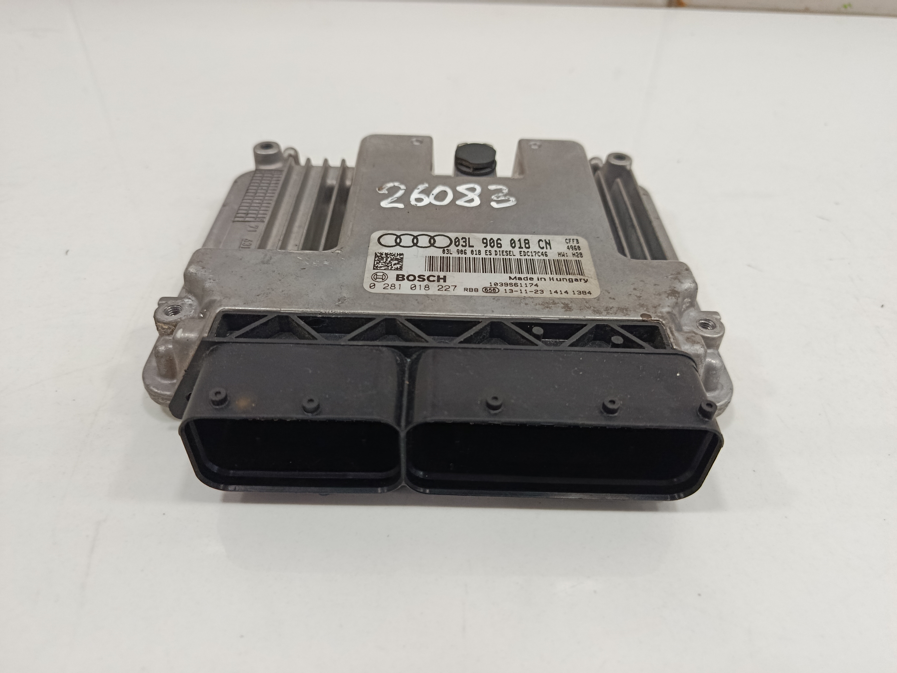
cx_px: 448
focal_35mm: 24
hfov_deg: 71.6
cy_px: 336
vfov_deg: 56.8
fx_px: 622
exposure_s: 1/100
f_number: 1.7
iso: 1102
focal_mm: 5.24
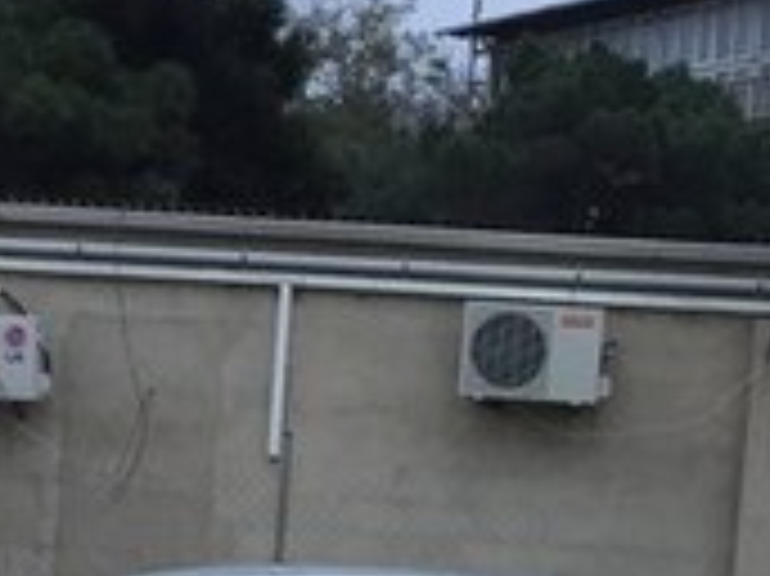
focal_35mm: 112
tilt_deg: -4.3
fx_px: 2490
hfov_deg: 17.6
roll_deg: -4.7
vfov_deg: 12.8
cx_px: 315
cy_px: 758
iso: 32
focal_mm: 4.15
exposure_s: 1/33
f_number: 2.2
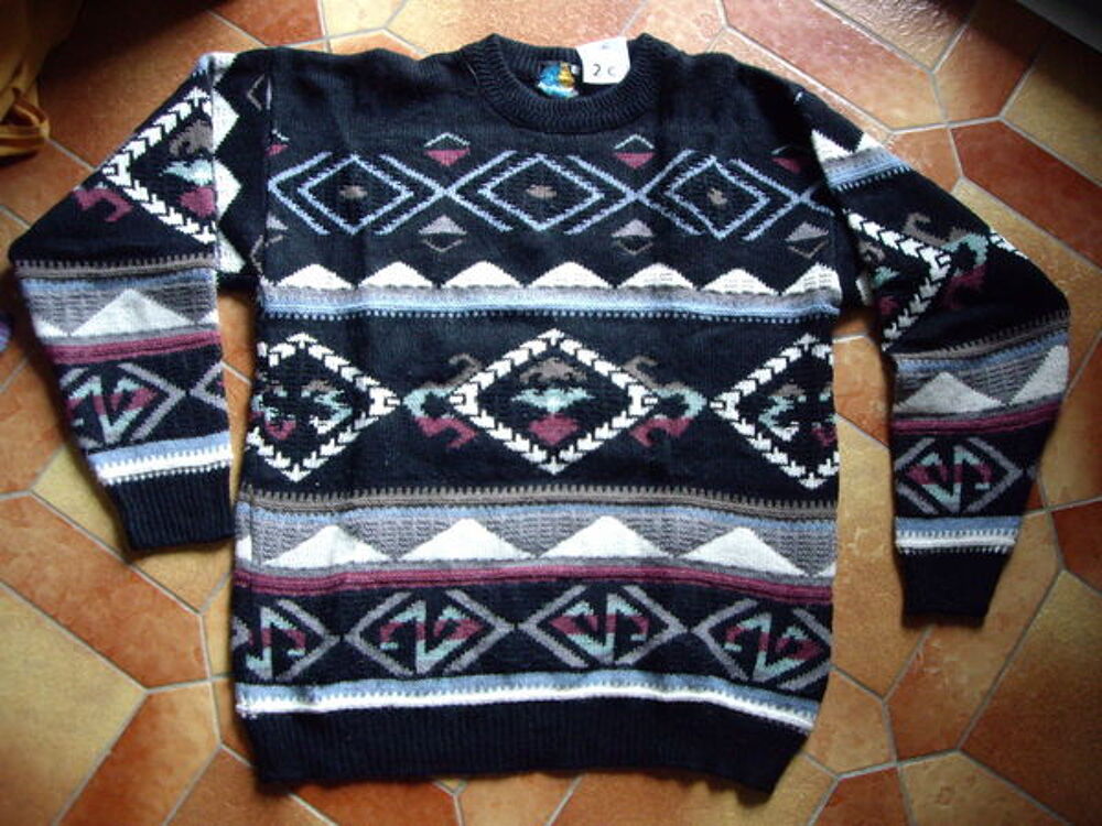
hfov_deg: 49.0
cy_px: 413
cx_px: 551
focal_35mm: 38
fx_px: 1210
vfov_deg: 37.7
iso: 200
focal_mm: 6.2
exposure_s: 1/10
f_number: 2.7
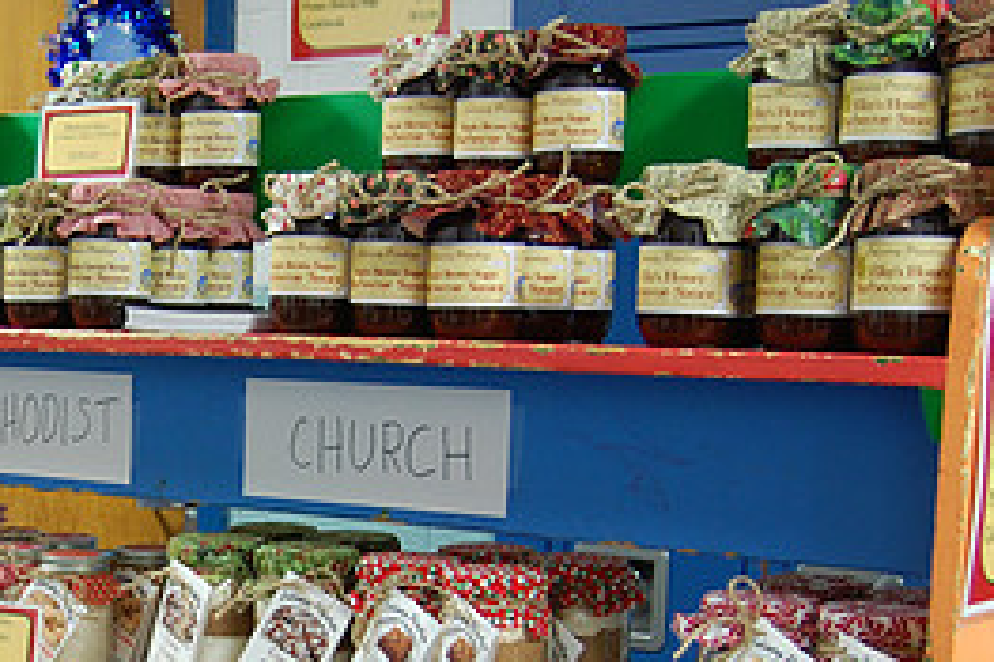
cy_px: 575
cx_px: 87
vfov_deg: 17.7
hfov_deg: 25.7
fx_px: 2100
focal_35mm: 76
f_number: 3.8
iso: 400
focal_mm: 23
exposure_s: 1/10
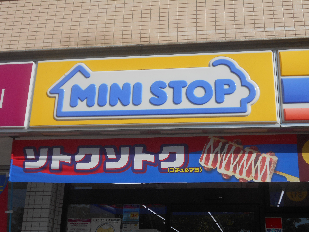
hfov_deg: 38.2
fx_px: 446
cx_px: 154
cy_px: 116
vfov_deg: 29.1
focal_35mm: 50
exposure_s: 1/800
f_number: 4.5
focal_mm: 8.8
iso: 80
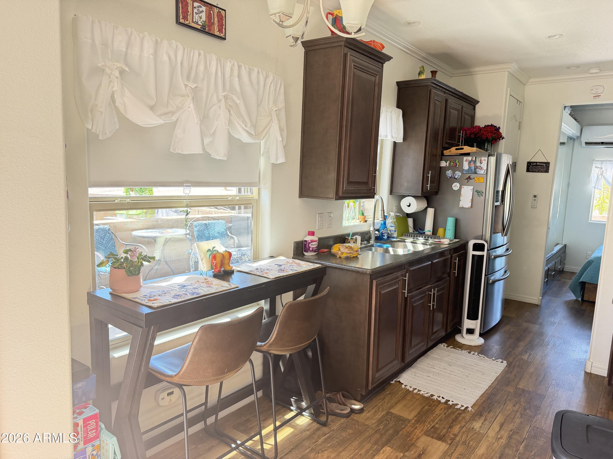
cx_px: 306
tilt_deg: -6.1
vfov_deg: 56.8
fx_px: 425
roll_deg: -0.6
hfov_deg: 71.6
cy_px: 230
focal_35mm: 24
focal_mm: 6.76
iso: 200
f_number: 1.78
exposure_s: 1/106
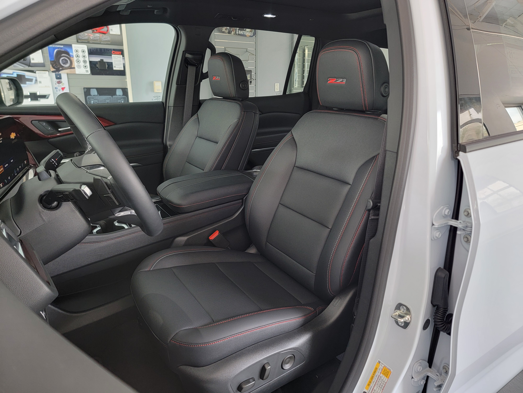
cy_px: 196
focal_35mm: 24
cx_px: 262
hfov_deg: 71.6
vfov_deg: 56.8
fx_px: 363
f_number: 1.8
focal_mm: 6.7
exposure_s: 1/60
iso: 200
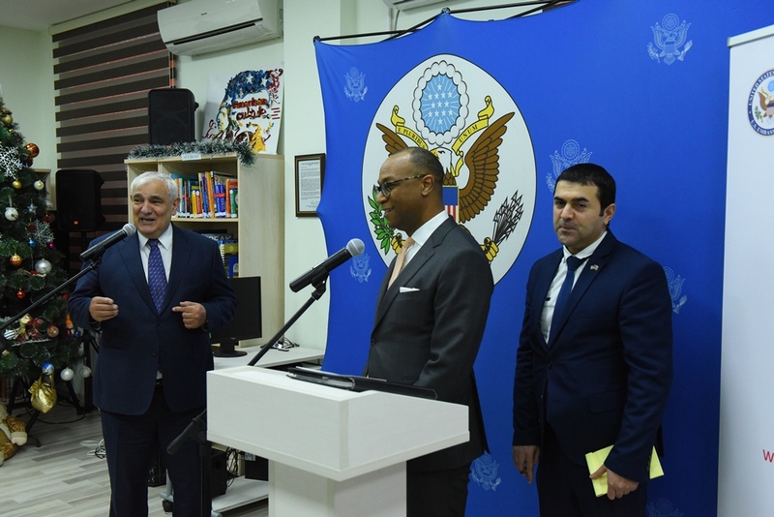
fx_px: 817
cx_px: 387
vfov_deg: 35.1
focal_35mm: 38
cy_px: 258
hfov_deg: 50.7
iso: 4000
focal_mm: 38
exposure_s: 1/125
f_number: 5.6
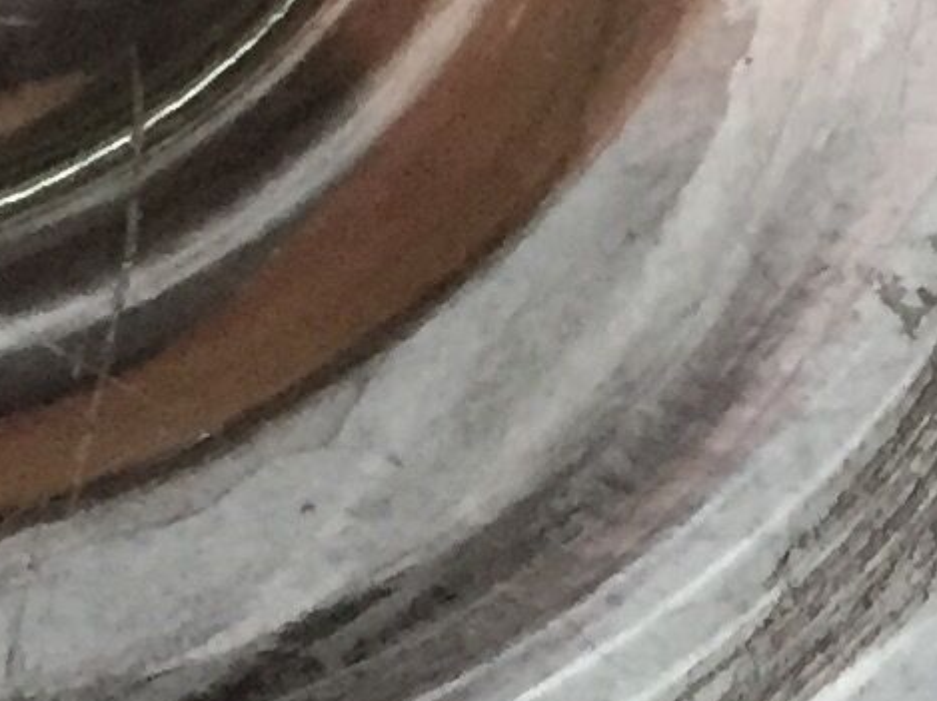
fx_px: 5464
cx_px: 1808
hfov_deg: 9.3
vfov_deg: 7.0
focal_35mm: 202
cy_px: -819
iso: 320
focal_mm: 4.15
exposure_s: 1/33
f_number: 2.2
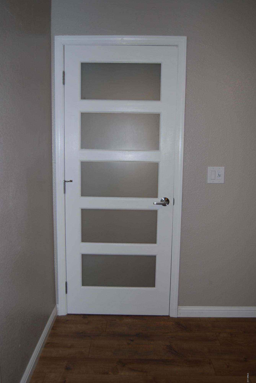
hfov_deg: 43.7
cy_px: 192
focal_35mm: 30
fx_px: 319
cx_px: 128
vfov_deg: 61.9
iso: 200
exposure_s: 1/60
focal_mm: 20
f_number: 3.8
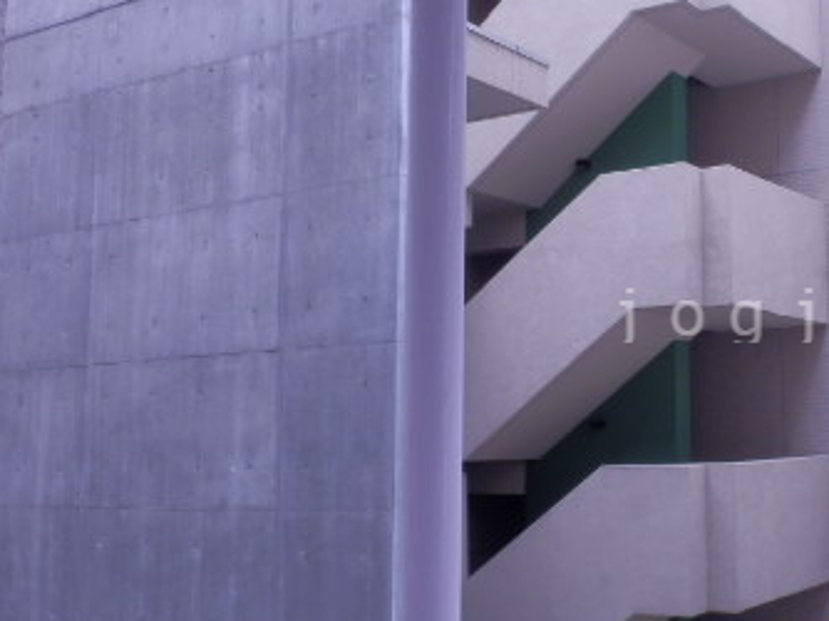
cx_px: 784
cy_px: 313
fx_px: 1101
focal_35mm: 46
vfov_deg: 31.5
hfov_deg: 37.8
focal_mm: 4.2
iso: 80
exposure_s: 1/125
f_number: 3
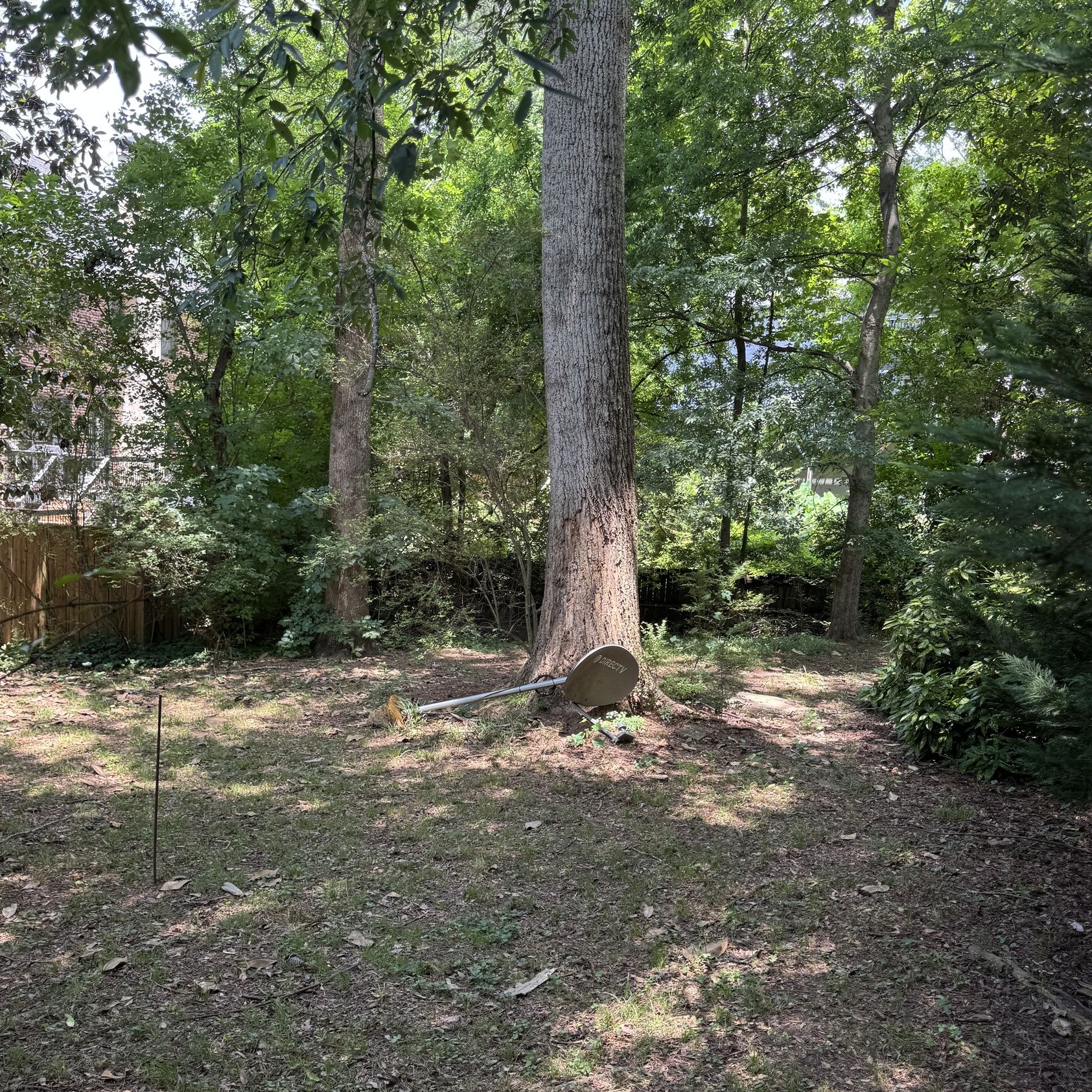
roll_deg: -3.8
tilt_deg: -6.2
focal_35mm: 29
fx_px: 1035
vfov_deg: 55.6
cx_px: 553
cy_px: 592
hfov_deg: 55.6
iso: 80
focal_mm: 6.76
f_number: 1.78
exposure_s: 1/137
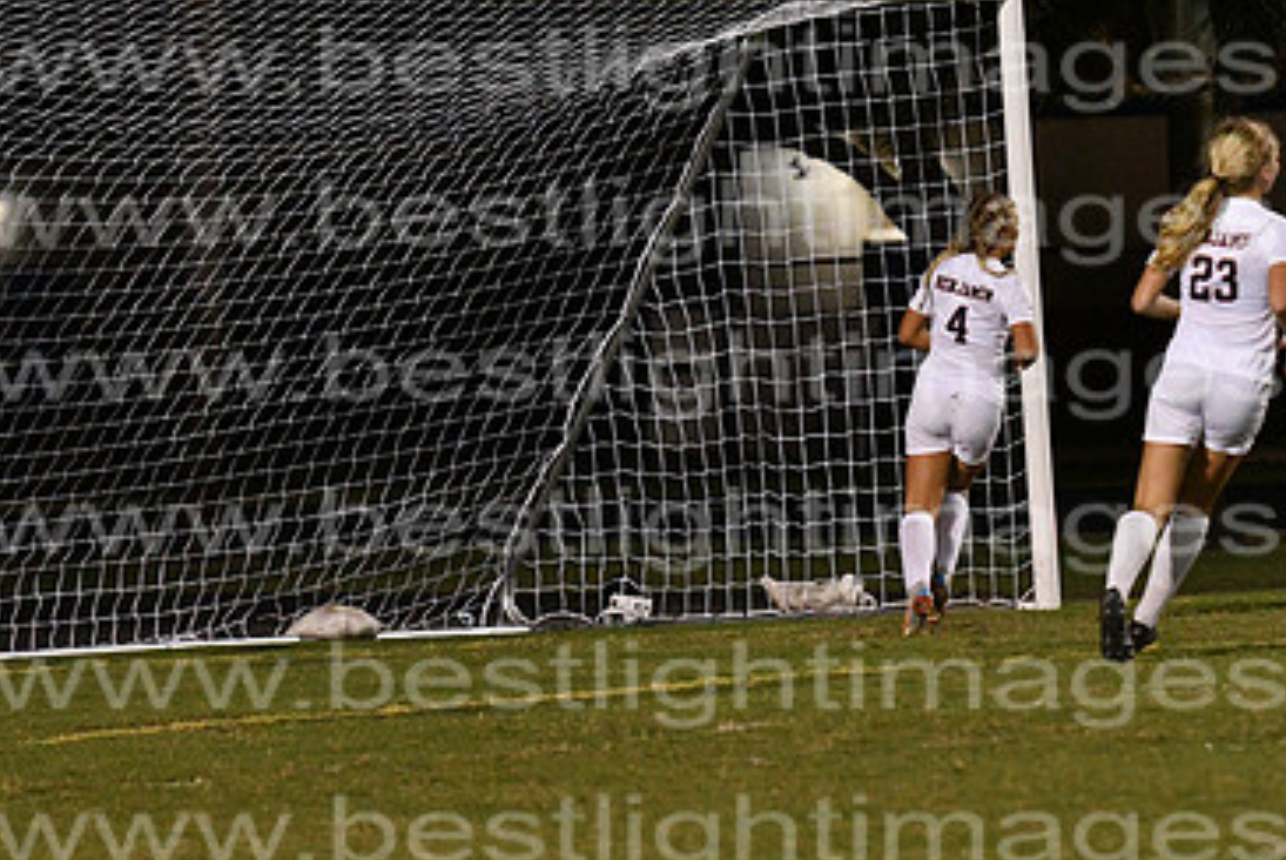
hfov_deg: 6.9
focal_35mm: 298
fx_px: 10646
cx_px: 789
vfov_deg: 4.6
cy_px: 453
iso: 8000
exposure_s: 1/800
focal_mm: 125
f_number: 4
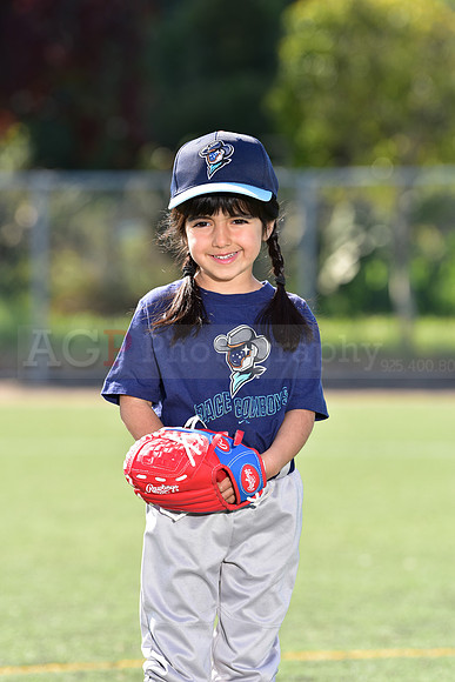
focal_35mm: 200
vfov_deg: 10.3
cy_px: 341
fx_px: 3789
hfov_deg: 6.9
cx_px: 228
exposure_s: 1/200
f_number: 5
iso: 80
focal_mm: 200
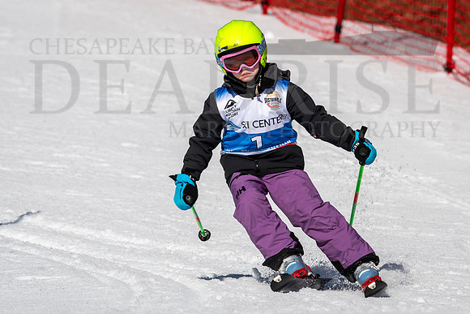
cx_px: 239
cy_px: 174
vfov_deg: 1.8
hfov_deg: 2.7
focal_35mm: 752
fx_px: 9814
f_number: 8
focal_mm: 400
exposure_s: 1/2000
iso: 200
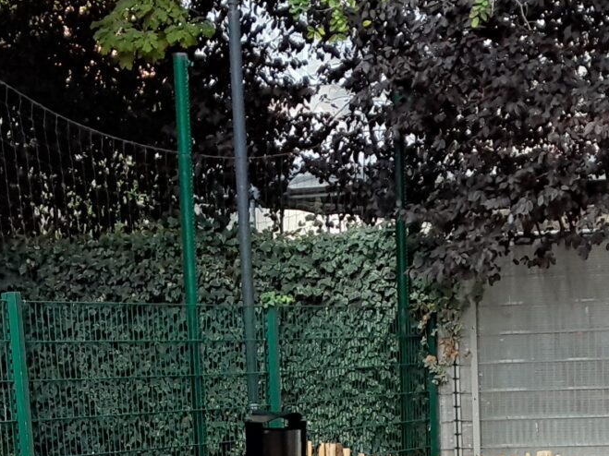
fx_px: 1777
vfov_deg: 13.1
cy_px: 834
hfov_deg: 19.3
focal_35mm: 101
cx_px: 439
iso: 40
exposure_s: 1/285
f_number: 1.8
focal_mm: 4
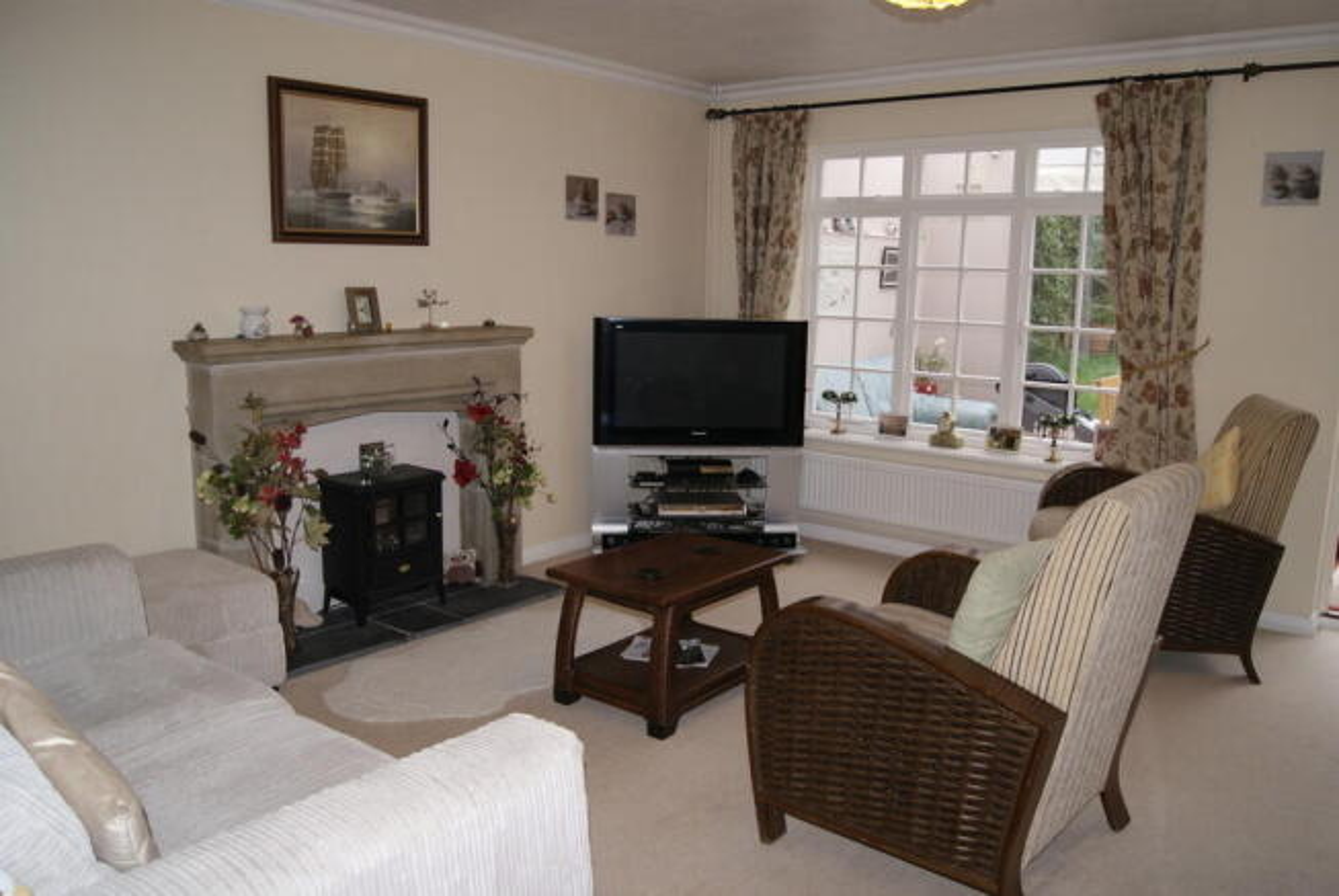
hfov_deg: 49.5
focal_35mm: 39
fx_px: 1452
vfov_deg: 34.3
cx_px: 670
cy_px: 448
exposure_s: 1/60
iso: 400
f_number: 5.6
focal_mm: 26
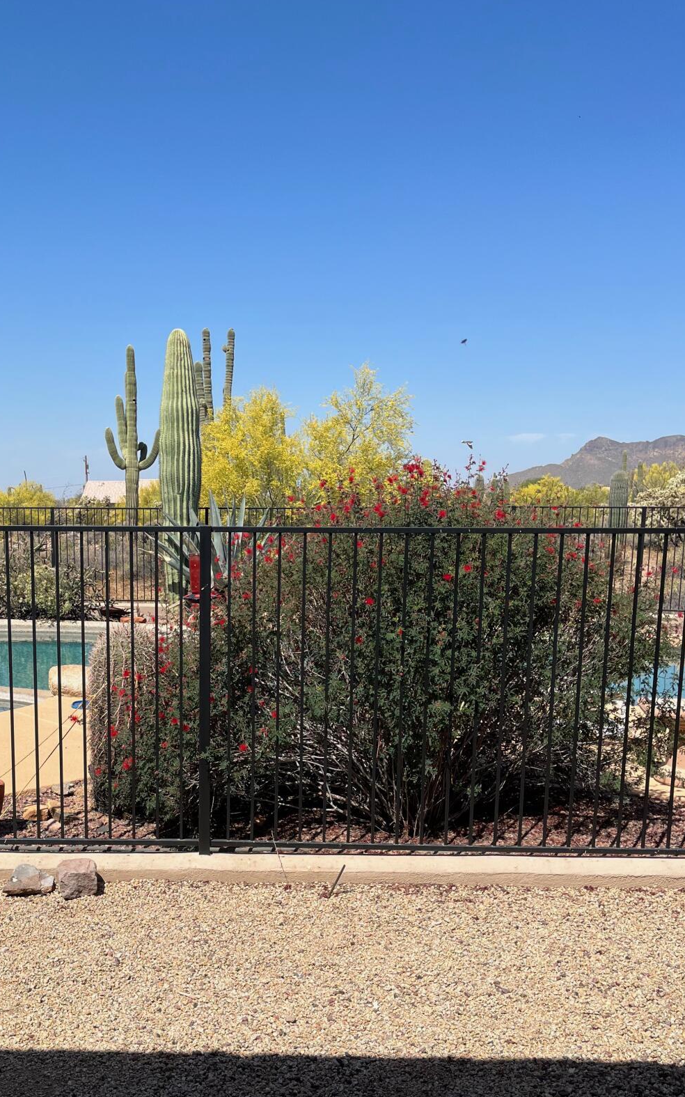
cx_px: 191
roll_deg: +0.0
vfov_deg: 54.9
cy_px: 667
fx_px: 1046
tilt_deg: -9.4
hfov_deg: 35.6
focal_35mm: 35
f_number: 1.6
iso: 50
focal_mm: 5.1
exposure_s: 1/4149
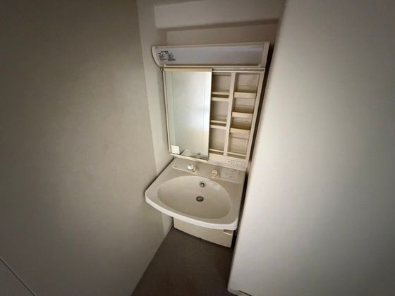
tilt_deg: -26.3
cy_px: 148
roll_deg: -1.4
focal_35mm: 14
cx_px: 198
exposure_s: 1/54
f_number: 2.2
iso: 1250
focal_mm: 2.22
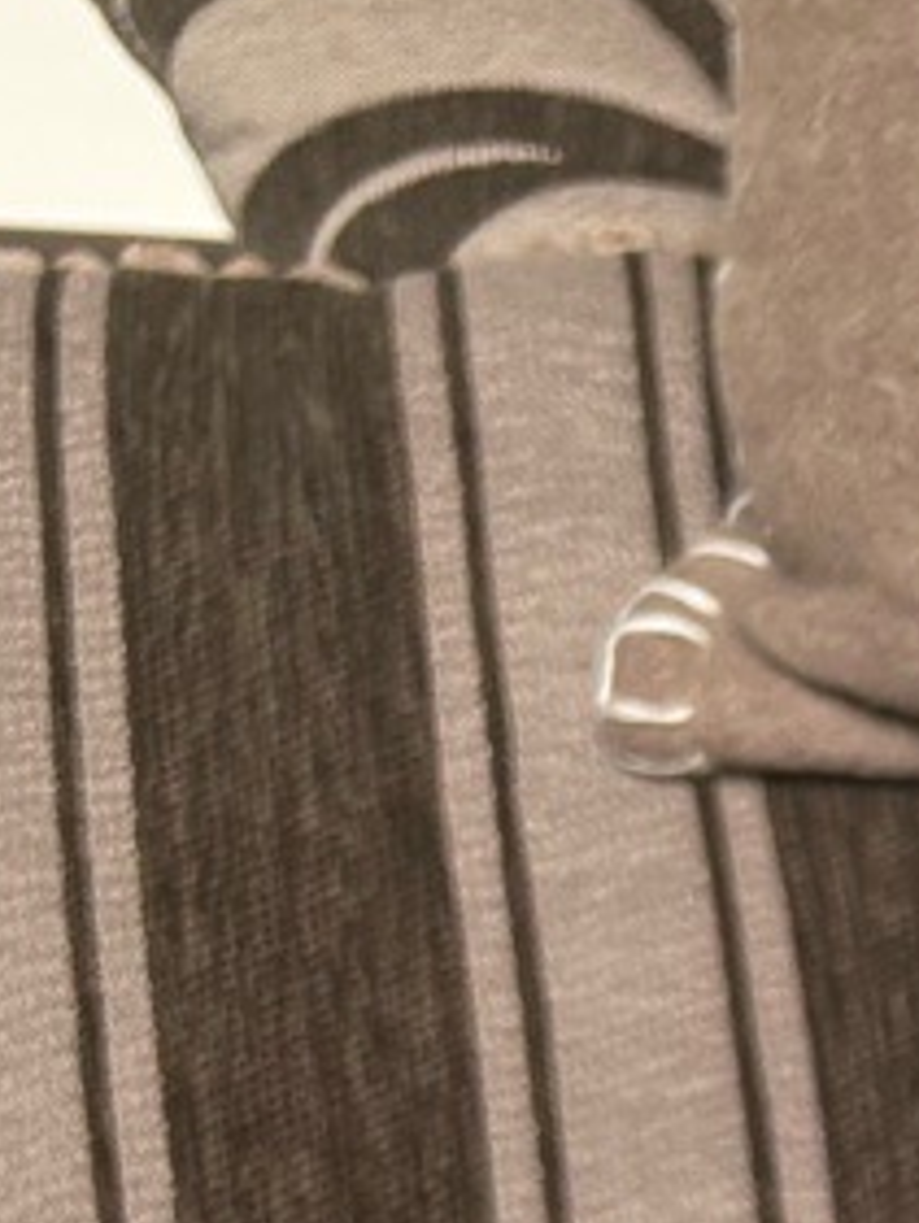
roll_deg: +1.3
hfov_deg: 8.7
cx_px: 2483
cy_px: 2250
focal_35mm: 148
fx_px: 5235
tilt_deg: -14.4
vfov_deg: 12.2
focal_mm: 5.96
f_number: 1.6
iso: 100
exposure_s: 1/121
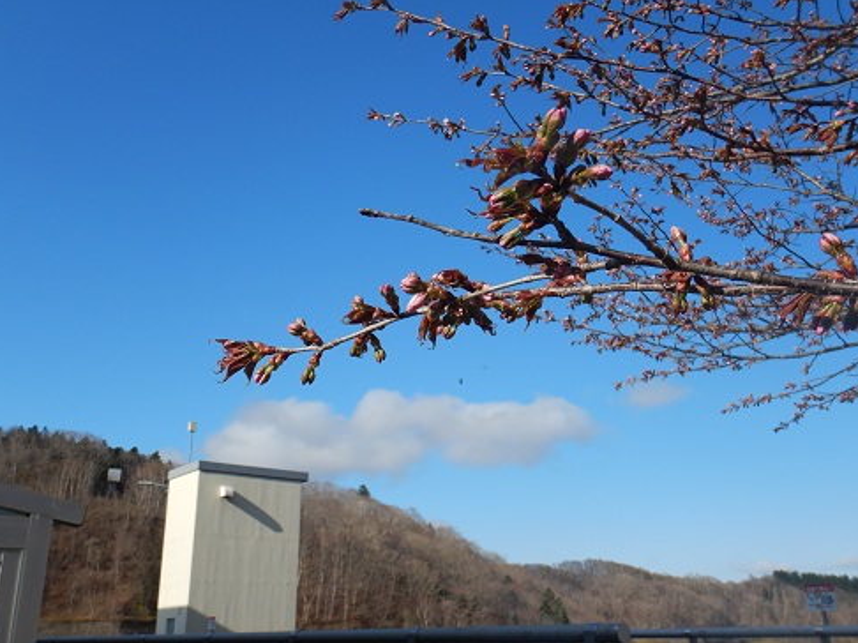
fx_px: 867
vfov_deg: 40.7
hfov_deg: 52.6
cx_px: 431
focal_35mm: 35
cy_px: 314
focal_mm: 6.1
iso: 125
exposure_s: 1/1000
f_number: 4.2
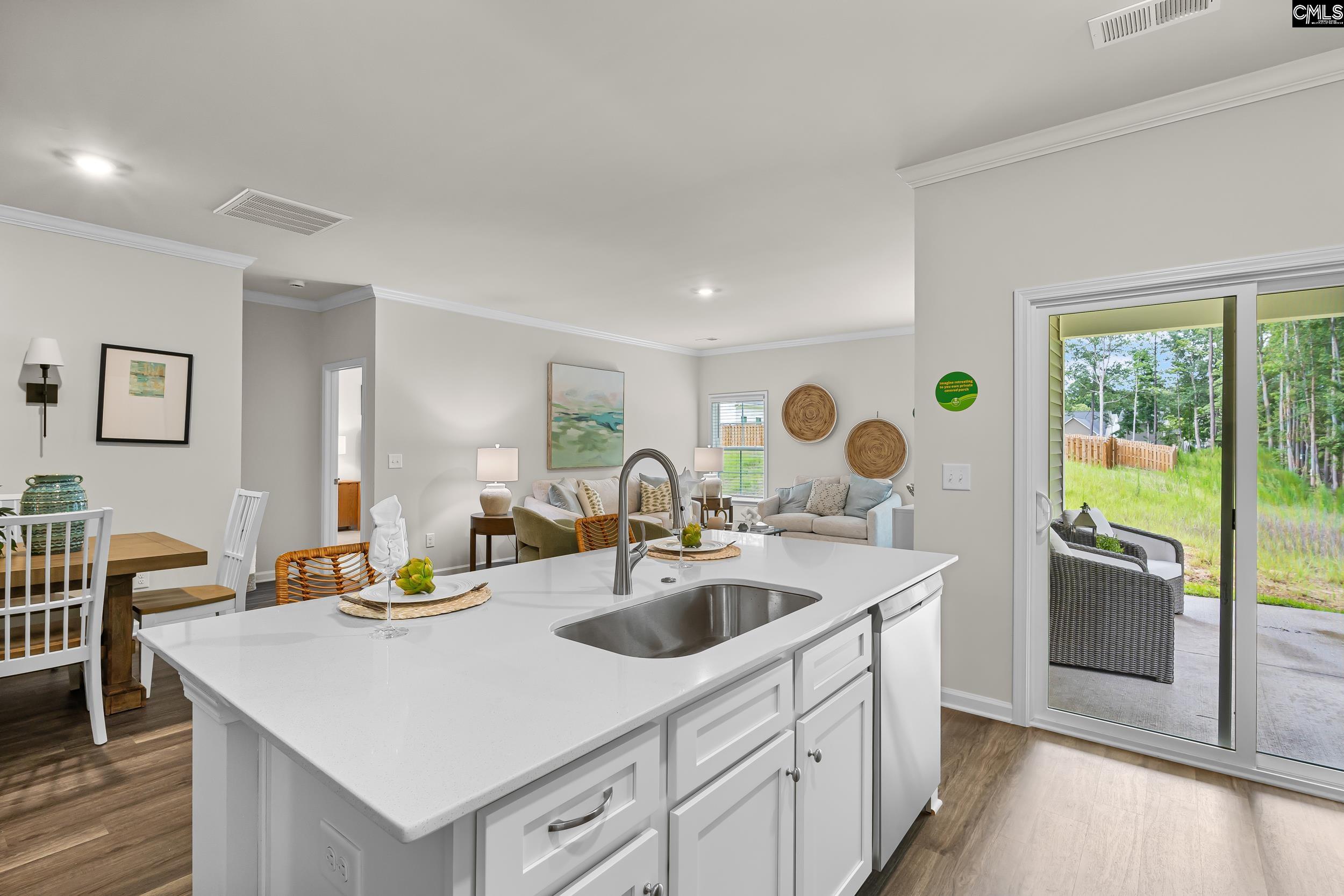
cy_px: 448
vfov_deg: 72.1
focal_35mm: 16
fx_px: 616
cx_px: 672
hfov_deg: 95.0
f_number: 6.3
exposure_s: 1/4
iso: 200
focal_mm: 11
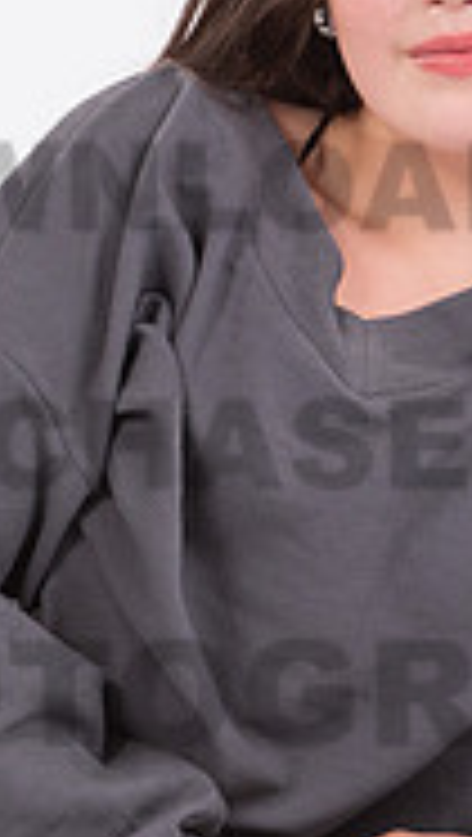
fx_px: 14423
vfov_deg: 3.3
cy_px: 241
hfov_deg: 1.9
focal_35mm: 650
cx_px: 141
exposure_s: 1/200
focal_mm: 180
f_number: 11
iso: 320
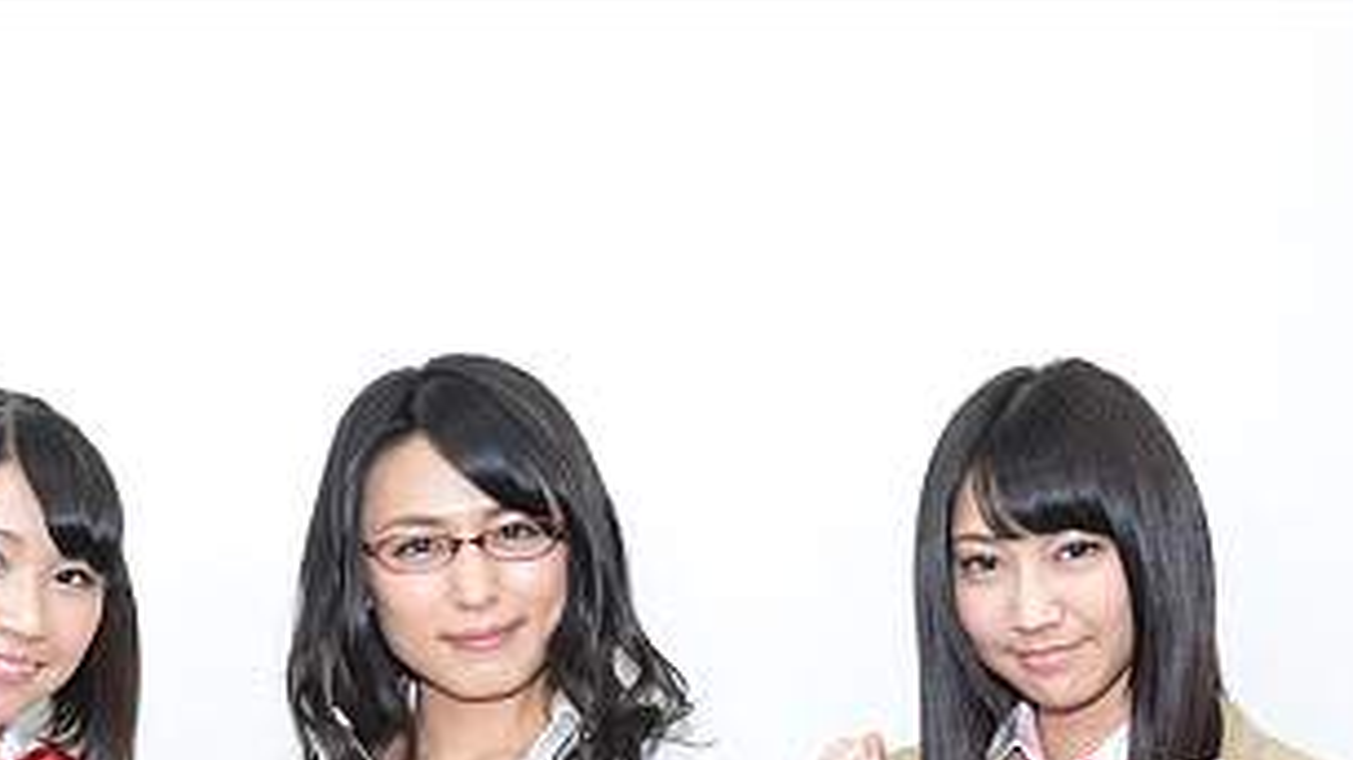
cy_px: 745
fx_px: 3766
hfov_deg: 20.4
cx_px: 570
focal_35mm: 105
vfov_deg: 11.4
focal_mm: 40
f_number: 7.1
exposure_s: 1/160
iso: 1000
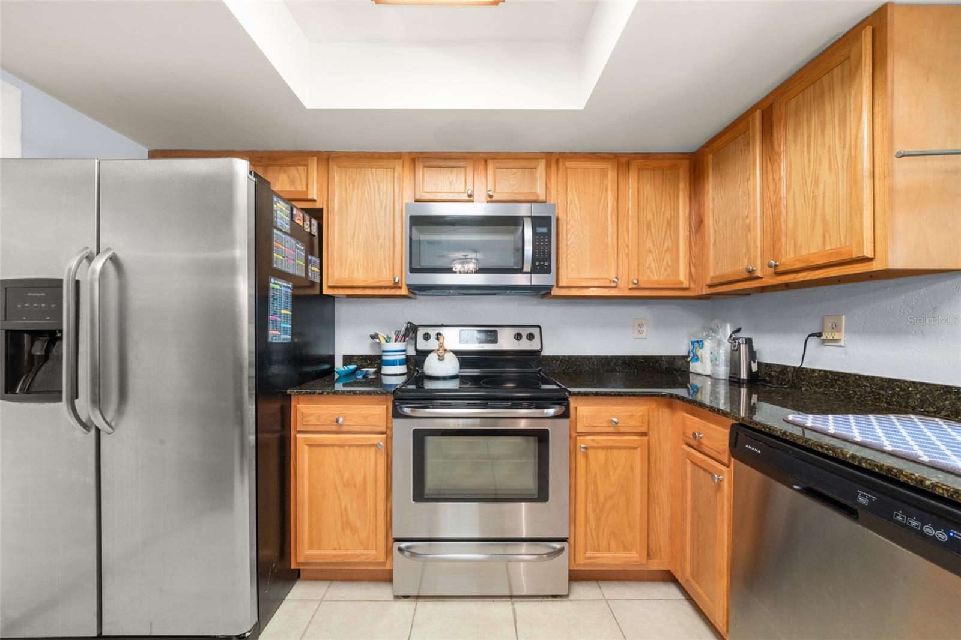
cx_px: 480
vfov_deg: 90.0
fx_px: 320
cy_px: 320
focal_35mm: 12
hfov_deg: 112.6
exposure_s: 1/2
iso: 400
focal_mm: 12
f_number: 11
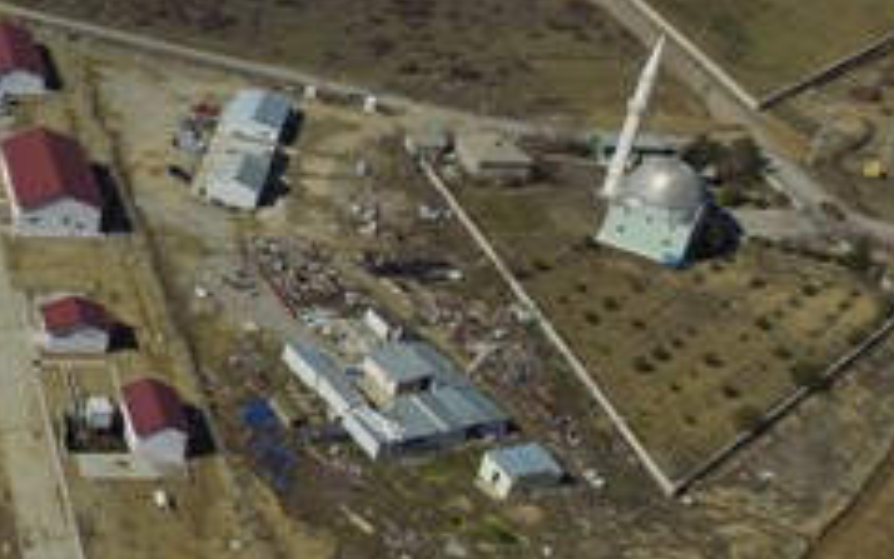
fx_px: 1389
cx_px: -195
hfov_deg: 30.1
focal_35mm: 57
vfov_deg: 22.7
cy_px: 176
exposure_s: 1/2451
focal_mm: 3.61
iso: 100
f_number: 2.8
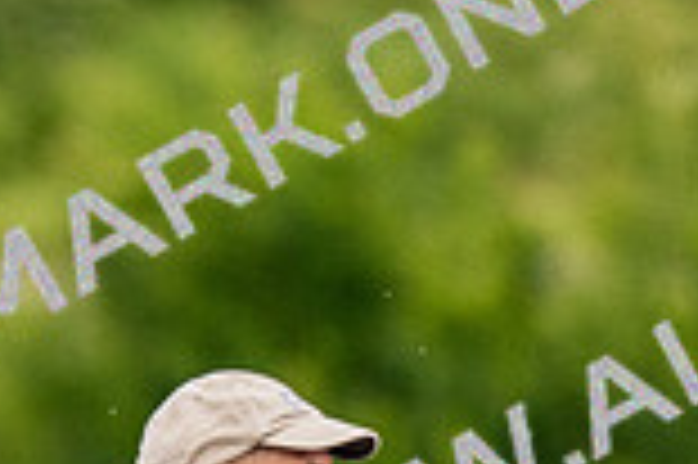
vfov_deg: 0.4
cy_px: 743
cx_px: -171
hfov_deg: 0.6
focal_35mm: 3361
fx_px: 65096
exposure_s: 1/2500
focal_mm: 600
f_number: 4
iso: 800
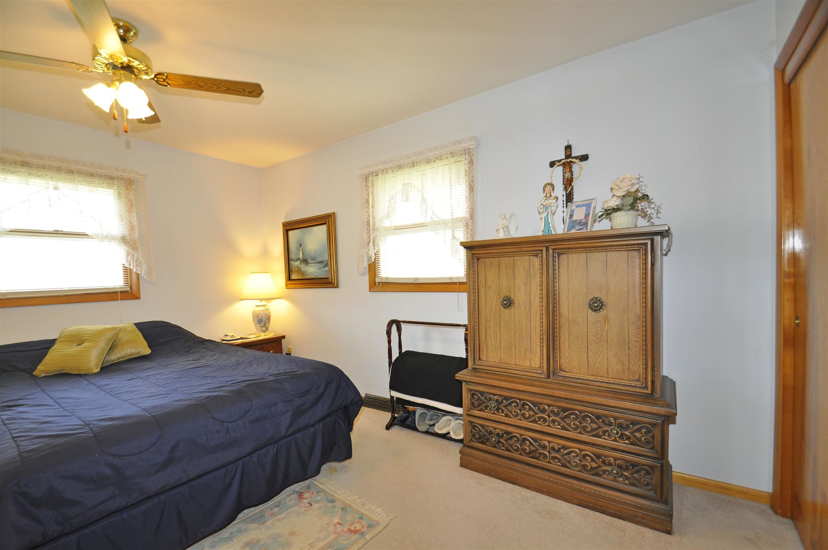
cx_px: 414
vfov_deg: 77.2
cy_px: 275
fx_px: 345
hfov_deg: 100.5
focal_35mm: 15
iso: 800
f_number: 4
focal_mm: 10
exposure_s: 1/60
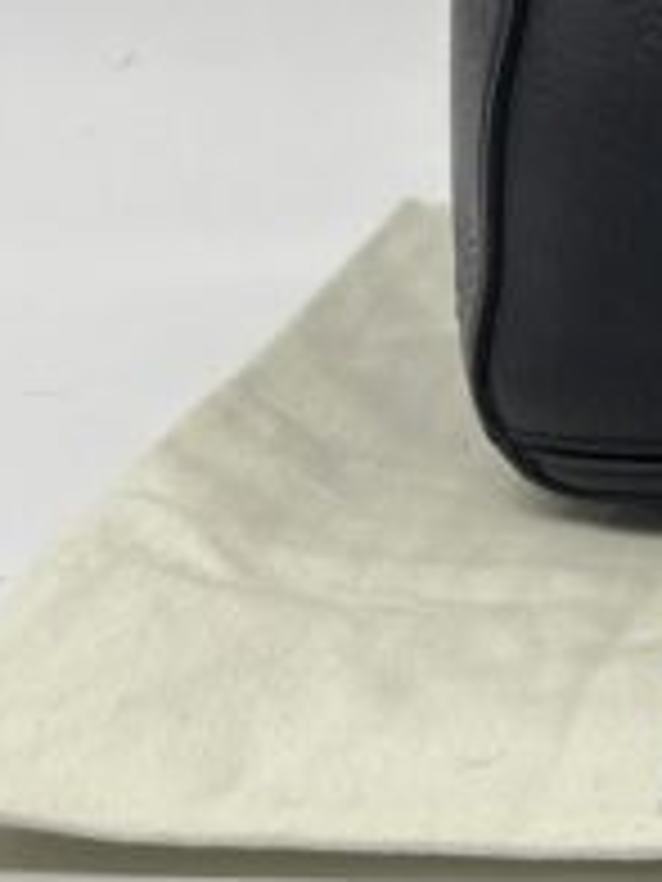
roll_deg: -0.2
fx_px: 3468
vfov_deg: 14.0
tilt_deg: -11.6
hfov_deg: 9.9
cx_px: 1428
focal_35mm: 136
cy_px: -216
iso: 32
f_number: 1.5
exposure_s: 1/115
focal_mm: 5.7
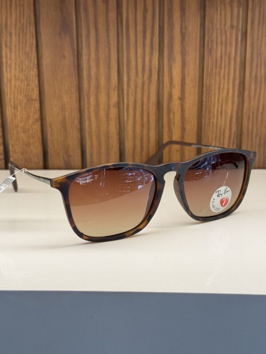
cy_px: 177
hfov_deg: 30.3
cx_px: 133
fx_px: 492
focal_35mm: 48
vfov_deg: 39.7
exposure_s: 1/208
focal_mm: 6.76
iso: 64
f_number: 1.78
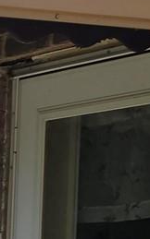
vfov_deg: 10.6
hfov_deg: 6.1
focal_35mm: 193
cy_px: 325
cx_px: -356
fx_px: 1262
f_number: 1.7
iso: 12
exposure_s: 1/407
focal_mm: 6.3
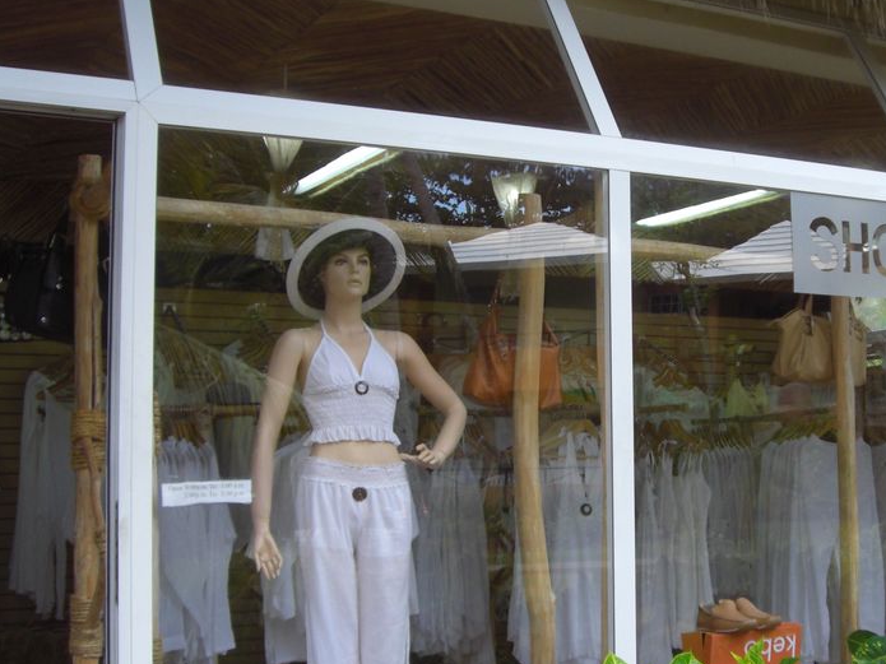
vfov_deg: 26.1
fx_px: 1433
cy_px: 314
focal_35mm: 56
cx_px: 627
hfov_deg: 33.9
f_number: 2.7
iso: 100
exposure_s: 1/100
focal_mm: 6.2
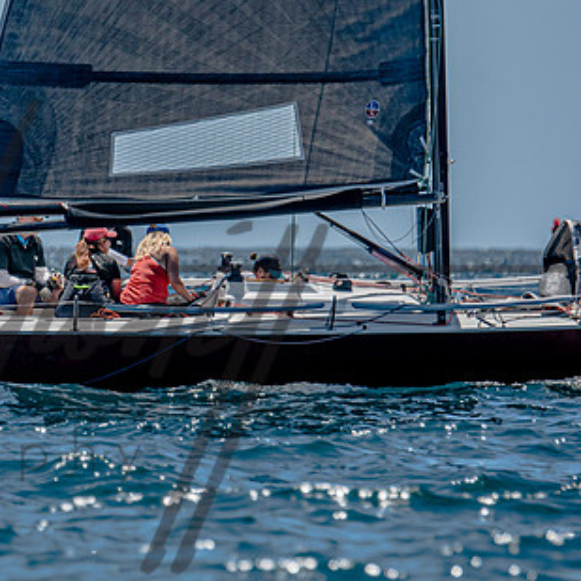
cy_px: 333
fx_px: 16198
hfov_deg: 2.1
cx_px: 28
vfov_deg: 2.1
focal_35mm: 853
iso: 200
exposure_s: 1/2000
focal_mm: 330
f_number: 5.6
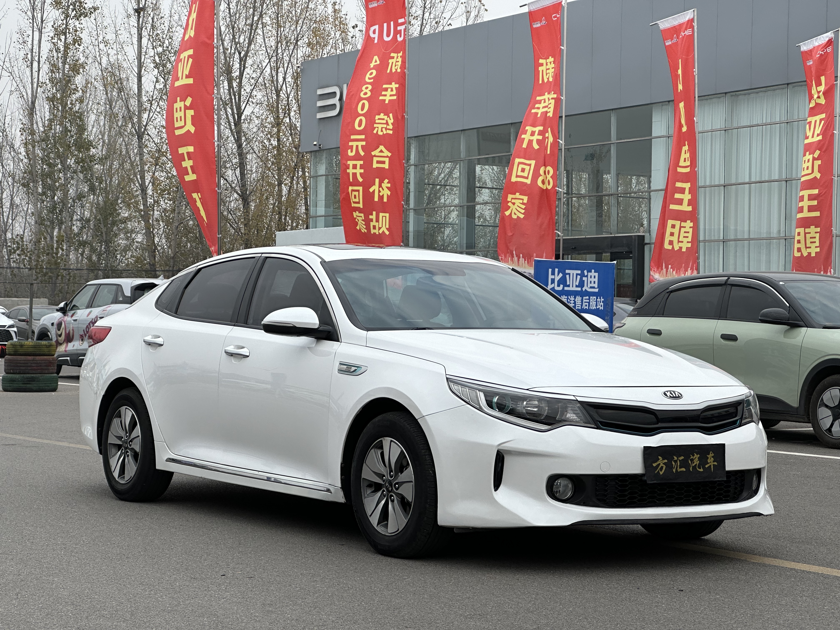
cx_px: 420
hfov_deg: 25.3
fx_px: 1869
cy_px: 315
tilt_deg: +0.0
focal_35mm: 77
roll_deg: -1.2
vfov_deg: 19.1
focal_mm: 9
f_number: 2.8
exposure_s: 1/219
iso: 32
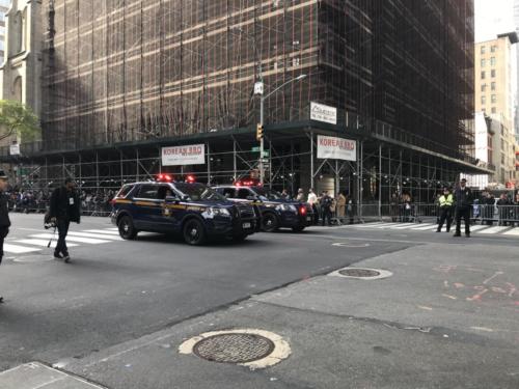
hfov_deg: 63.4
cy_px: 194
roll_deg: +1.5
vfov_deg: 49.7
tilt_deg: +1.1
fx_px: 420
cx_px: 260
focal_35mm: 28
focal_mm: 3.99
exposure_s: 1/173
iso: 20
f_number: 1.8
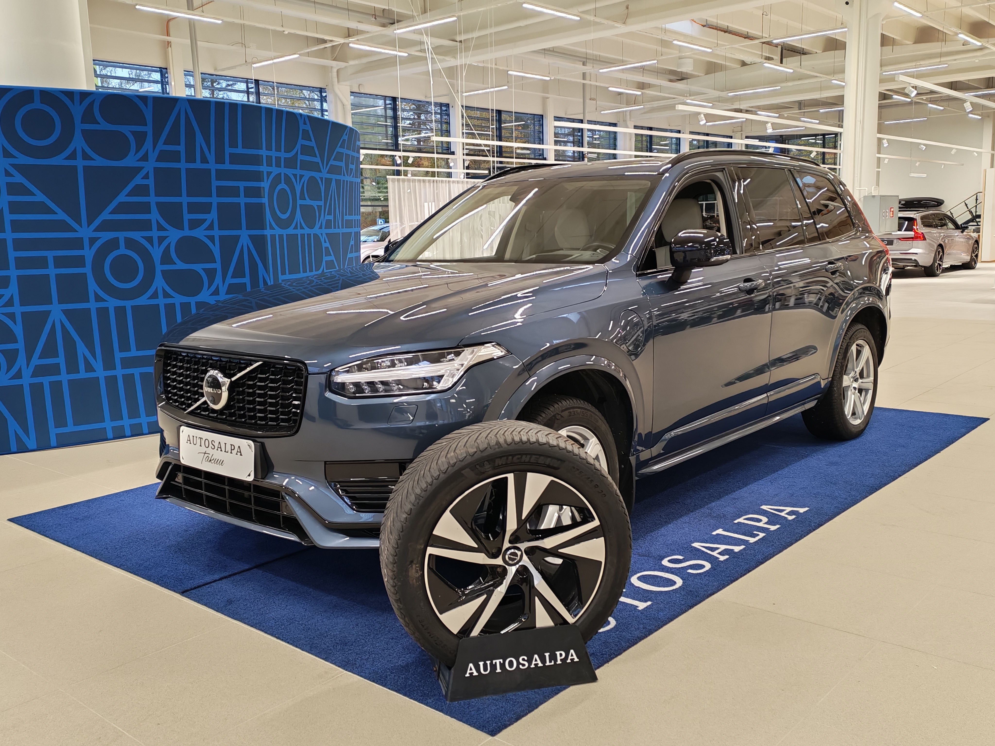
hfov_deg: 55.4
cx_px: 498
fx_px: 949
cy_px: 373
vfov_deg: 42.9
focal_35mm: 33
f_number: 1.9
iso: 422
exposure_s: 1/100
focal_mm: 6.12
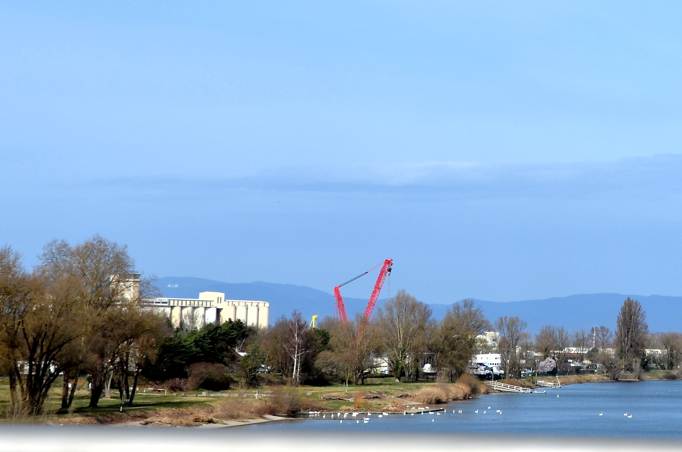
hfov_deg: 14.8
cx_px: 591
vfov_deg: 9.9
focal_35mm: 138
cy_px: 115
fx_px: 2609
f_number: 10
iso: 100
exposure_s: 1/400
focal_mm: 45
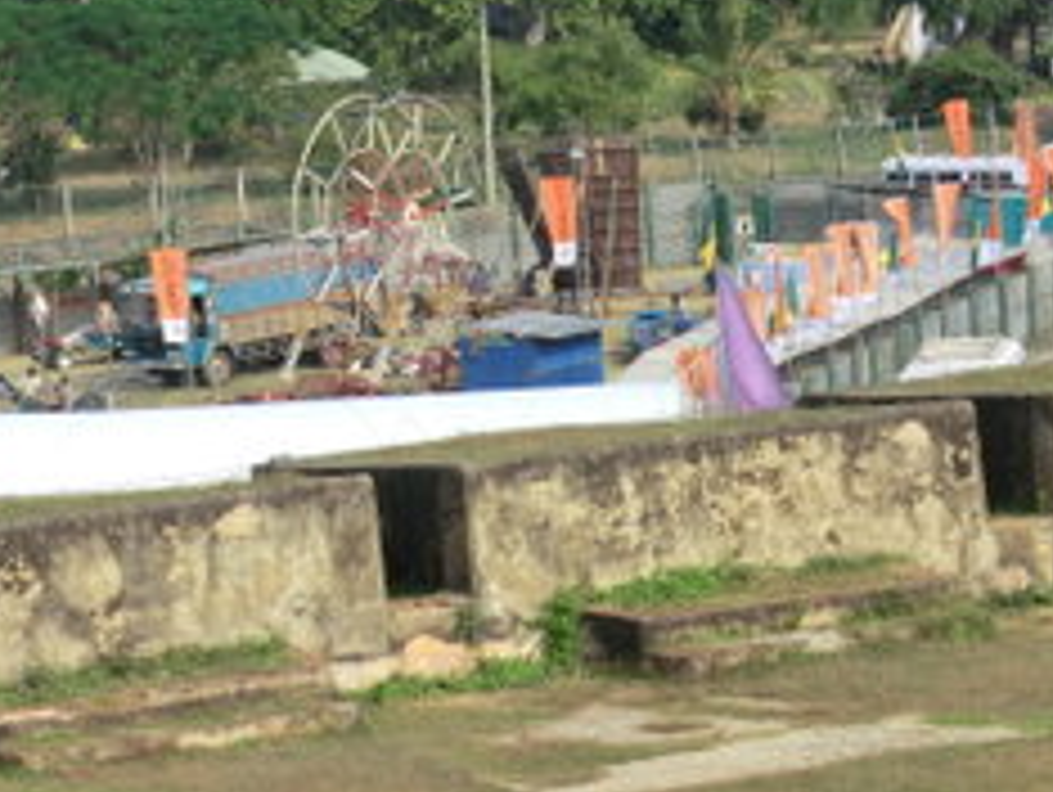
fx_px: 6395
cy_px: 248
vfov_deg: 7.1
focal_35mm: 210
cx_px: 270
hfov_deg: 9.4
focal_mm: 22
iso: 80
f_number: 5.2
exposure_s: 1/320
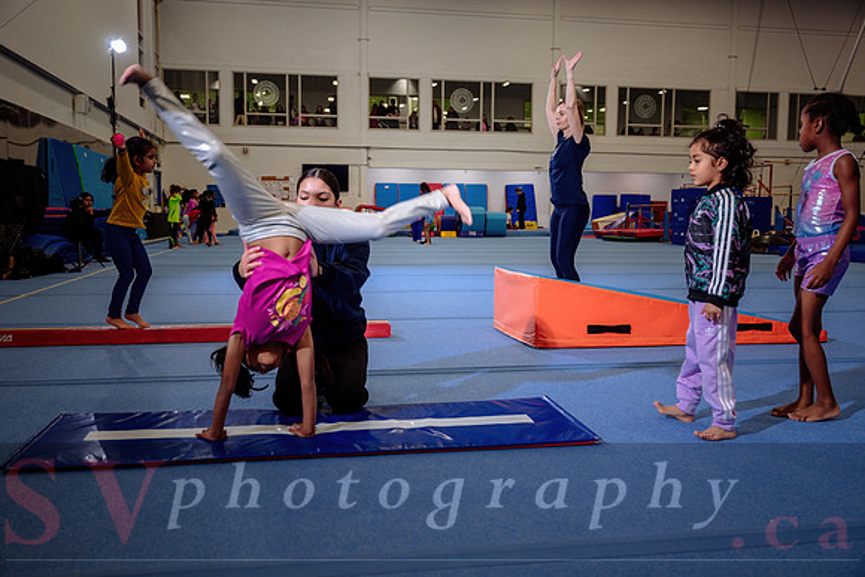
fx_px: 793
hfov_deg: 57.2
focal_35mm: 33
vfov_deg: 40.0
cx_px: 432
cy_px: 288
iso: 800
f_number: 3.5
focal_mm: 33
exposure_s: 1/250
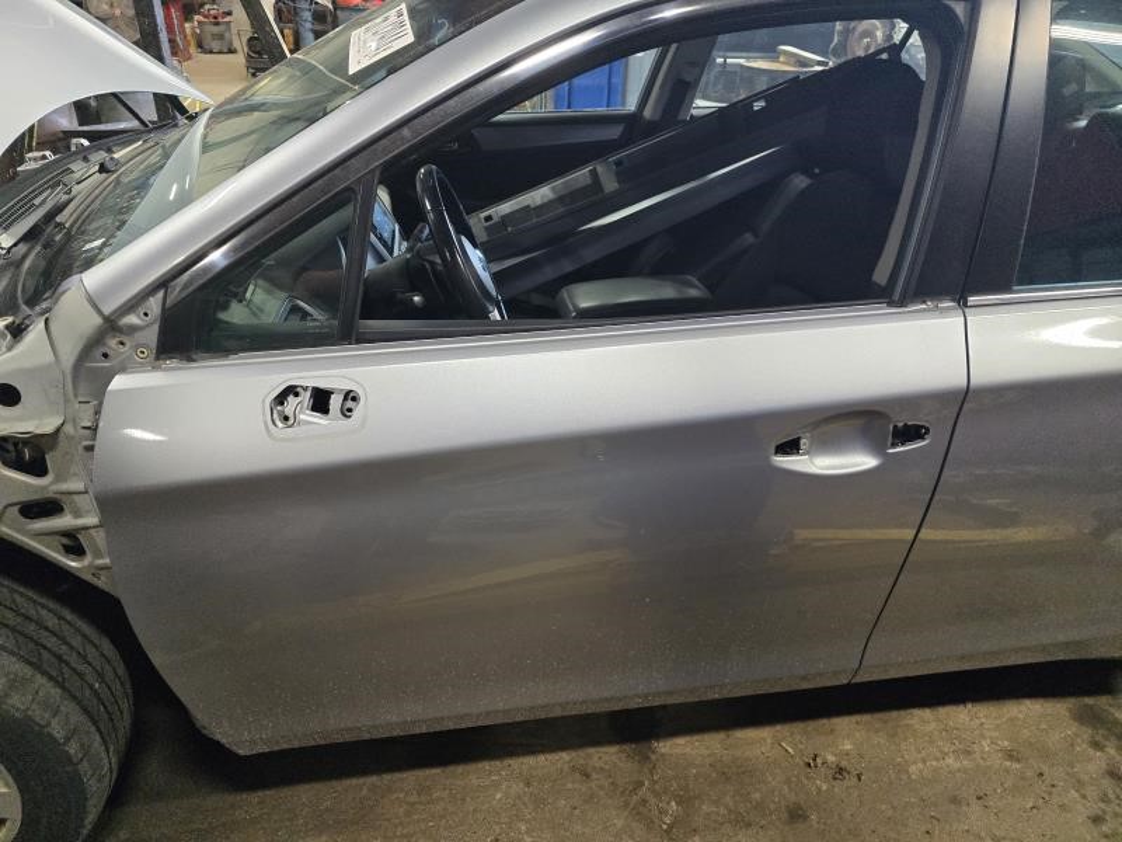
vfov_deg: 58.9
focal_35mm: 23
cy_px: 421
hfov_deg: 73.9
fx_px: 745
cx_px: 561
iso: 400
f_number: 1.7
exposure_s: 1/120
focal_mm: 6.3
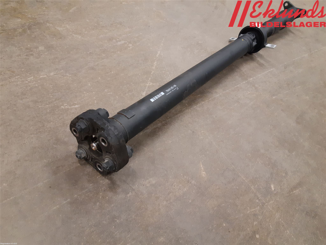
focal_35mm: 26
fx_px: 245
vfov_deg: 53.1
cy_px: 122
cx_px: 163
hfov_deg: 67.3
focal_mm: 3.93
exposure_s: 1/50
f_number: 1.7
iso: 200
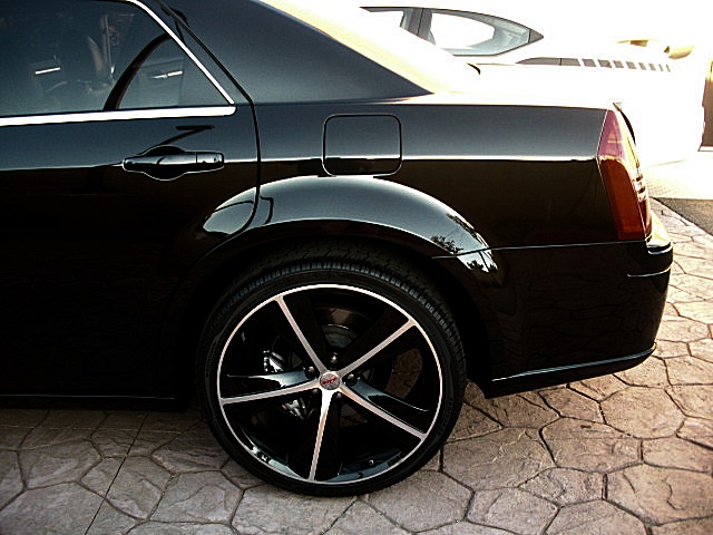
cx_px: 356
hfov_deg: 51.4
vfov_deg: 39.7
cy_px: 268
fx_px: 742
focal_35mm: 36
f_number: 2.8
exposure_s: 1/80
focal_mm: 6.3
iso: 200
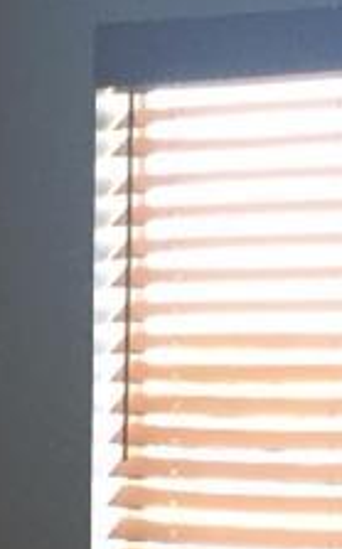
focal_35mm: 207
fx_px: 3093
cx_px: 44
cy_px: 822
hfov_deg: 6.3
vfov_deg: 9.8
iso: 40
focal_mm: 4.15
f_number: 2.2
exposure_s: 1/30
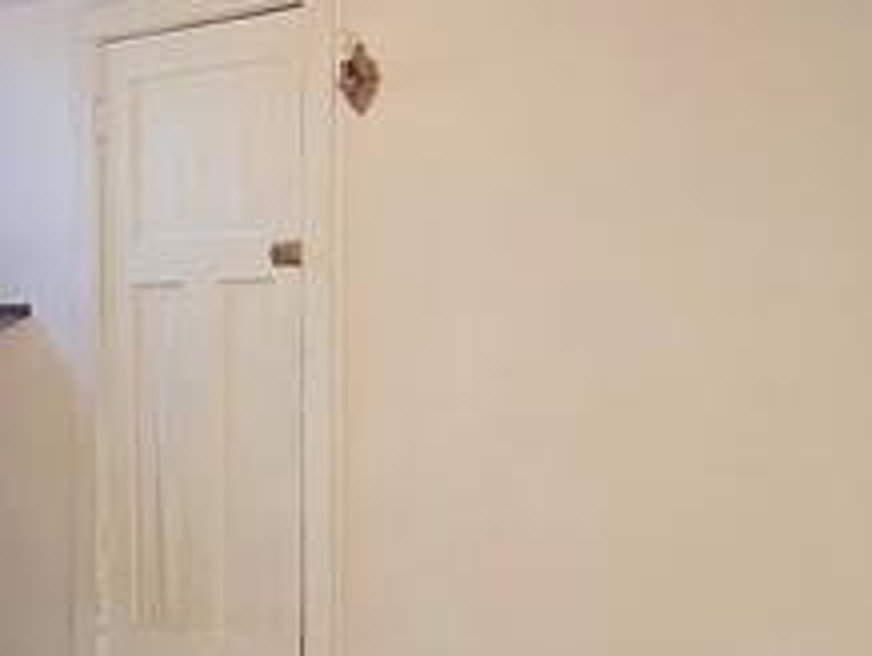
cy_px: 476
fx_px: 1538
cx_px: 64
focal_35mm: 61
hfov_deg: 30.1
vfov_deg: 23.9
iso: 320
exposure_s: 1/60
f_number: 2.2
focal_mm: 2.2
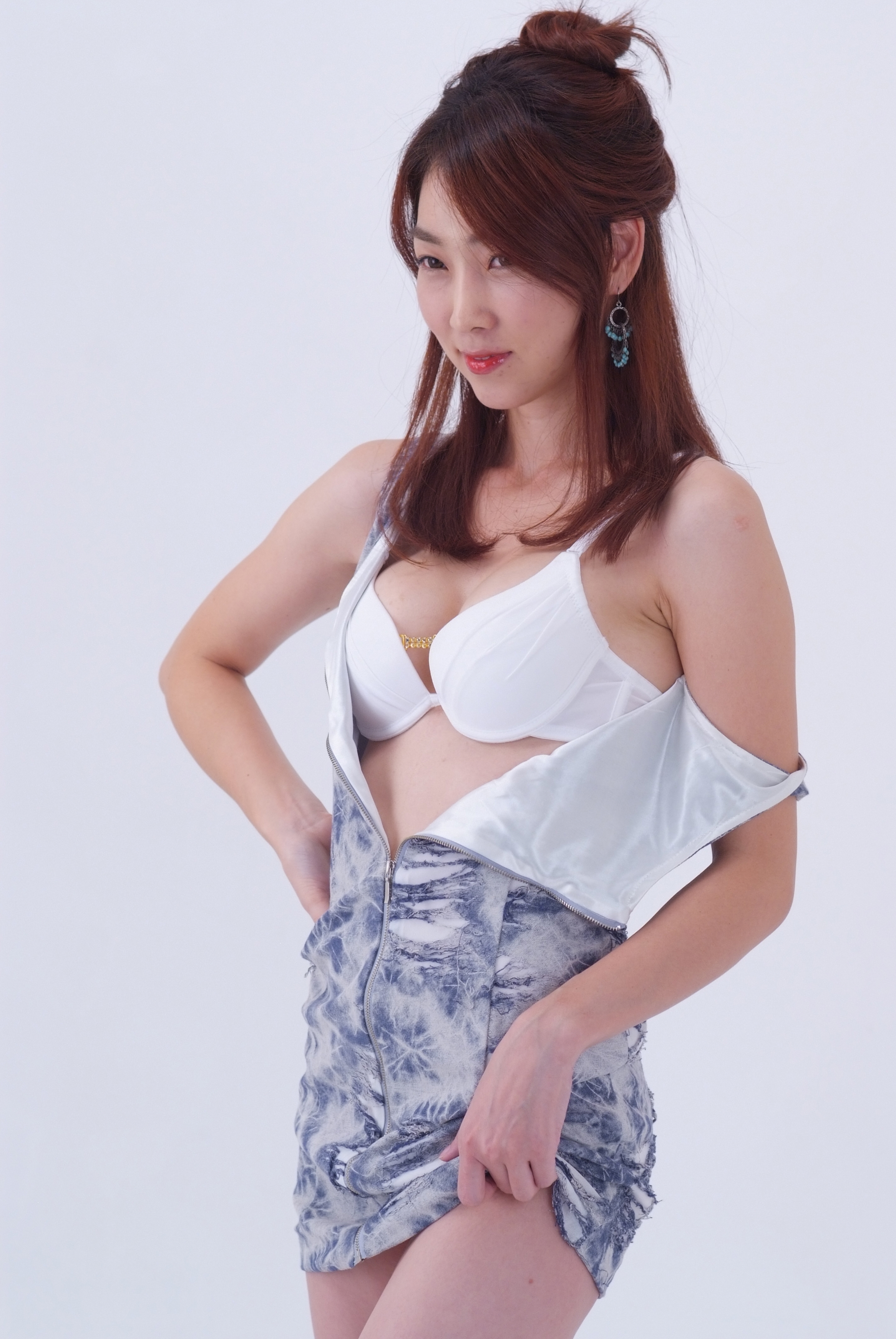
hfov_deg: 10.7
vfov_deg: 16.0
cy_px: 670
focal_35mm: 128
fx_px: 4766
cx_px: 448
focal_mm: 85
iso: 320
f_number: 5
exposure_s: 1/160
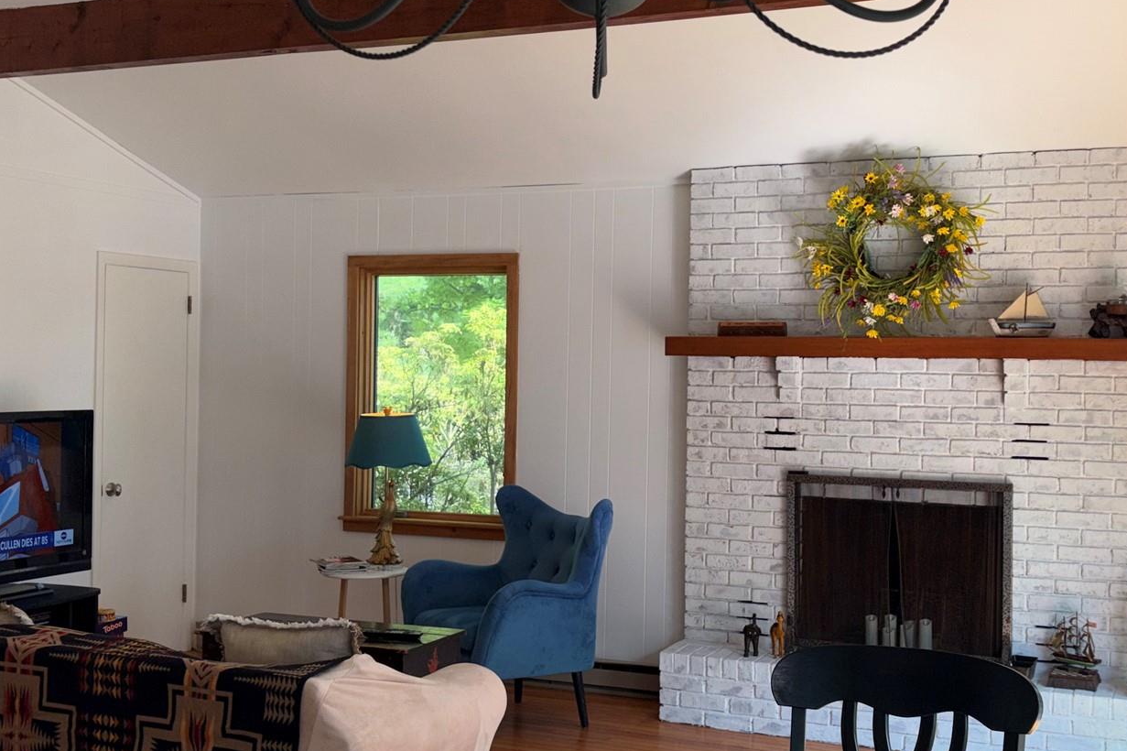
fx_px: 1408
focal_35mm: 45
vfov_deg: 29.8
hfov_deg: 43.5
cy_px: 368
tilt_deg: +0.4
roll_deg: -0.7
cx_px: 628
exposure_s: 1/279
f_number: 1.6
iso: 40
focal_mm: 5.96
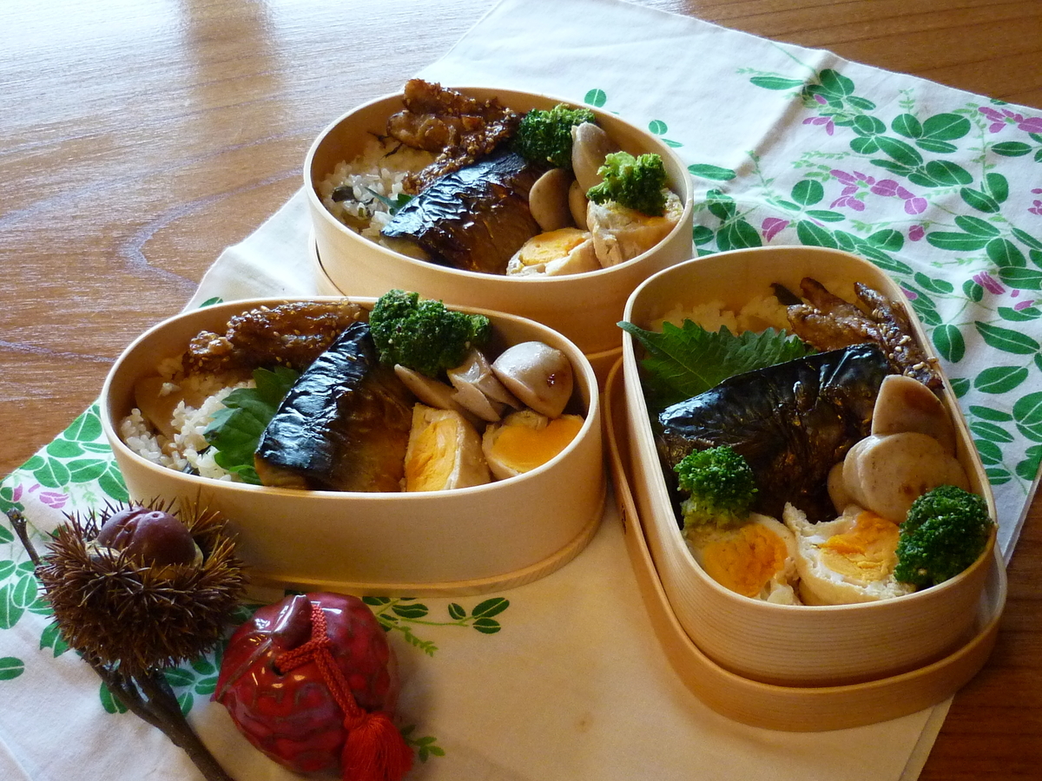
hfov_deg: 40.4
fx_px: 1415
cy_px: 390
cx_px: 521
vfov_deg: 30.9
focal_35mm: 47
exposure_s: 1/30
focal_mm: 5.5
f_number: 2.8
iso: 400
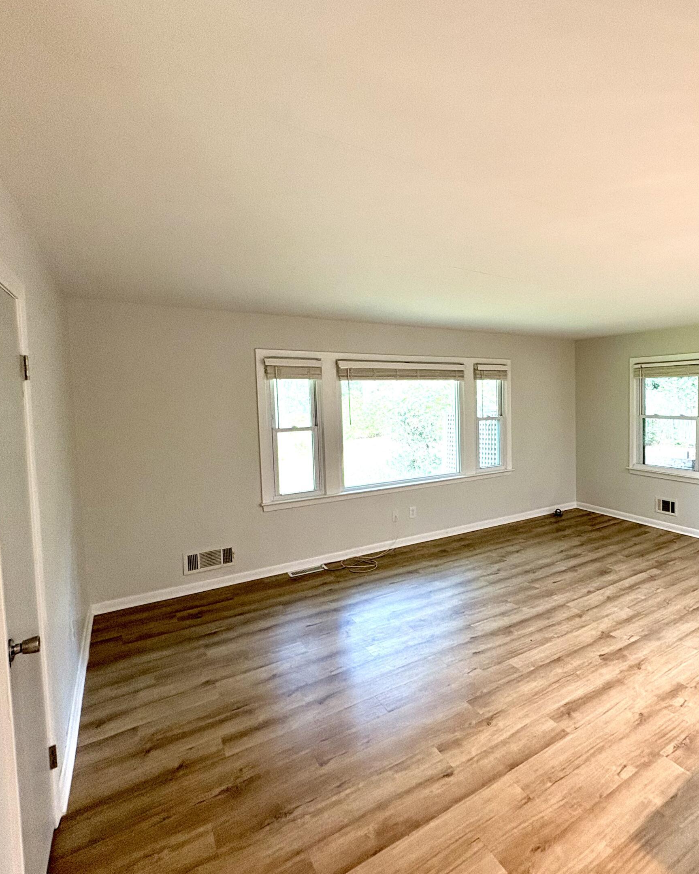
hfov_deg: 67.5
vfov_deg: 83.3
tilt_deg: -2.3
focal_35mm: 19
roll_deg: +1.3
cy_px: 422
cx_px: 501
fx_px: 491
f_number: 2.2
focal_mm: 2.22
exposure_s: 1/60
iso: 250
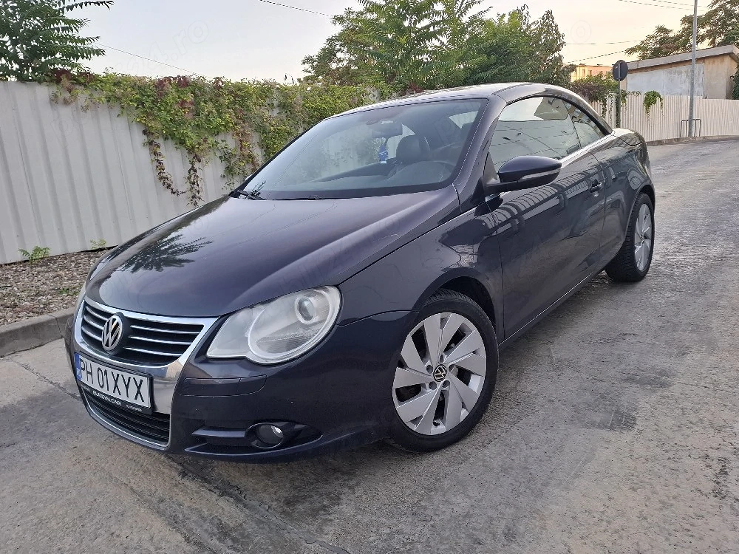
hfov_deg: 73.9
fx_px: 491
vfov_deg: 58.9
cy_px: 277
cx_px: 370
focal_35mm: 23
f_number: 1.8
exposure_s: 1/100
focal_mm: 5.54
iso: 64
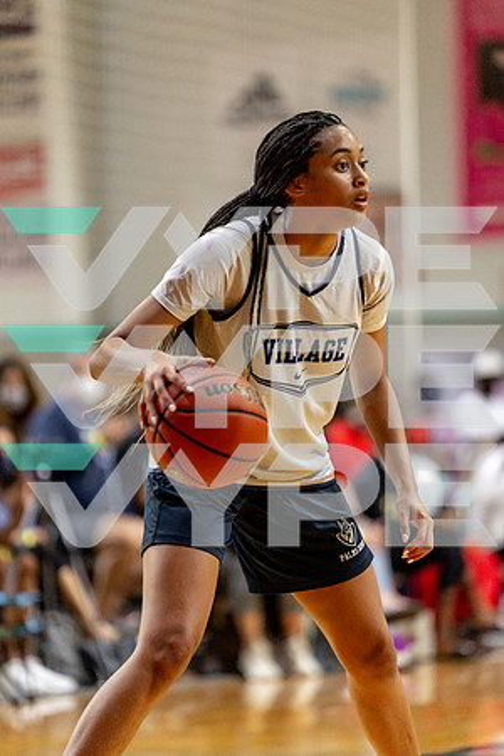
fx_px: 4200
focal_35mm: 200
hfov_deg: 6.9
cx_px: 252
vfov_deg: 10.3
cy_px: 378
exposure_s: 1/800
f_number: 2.8
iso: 2500
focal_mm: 200
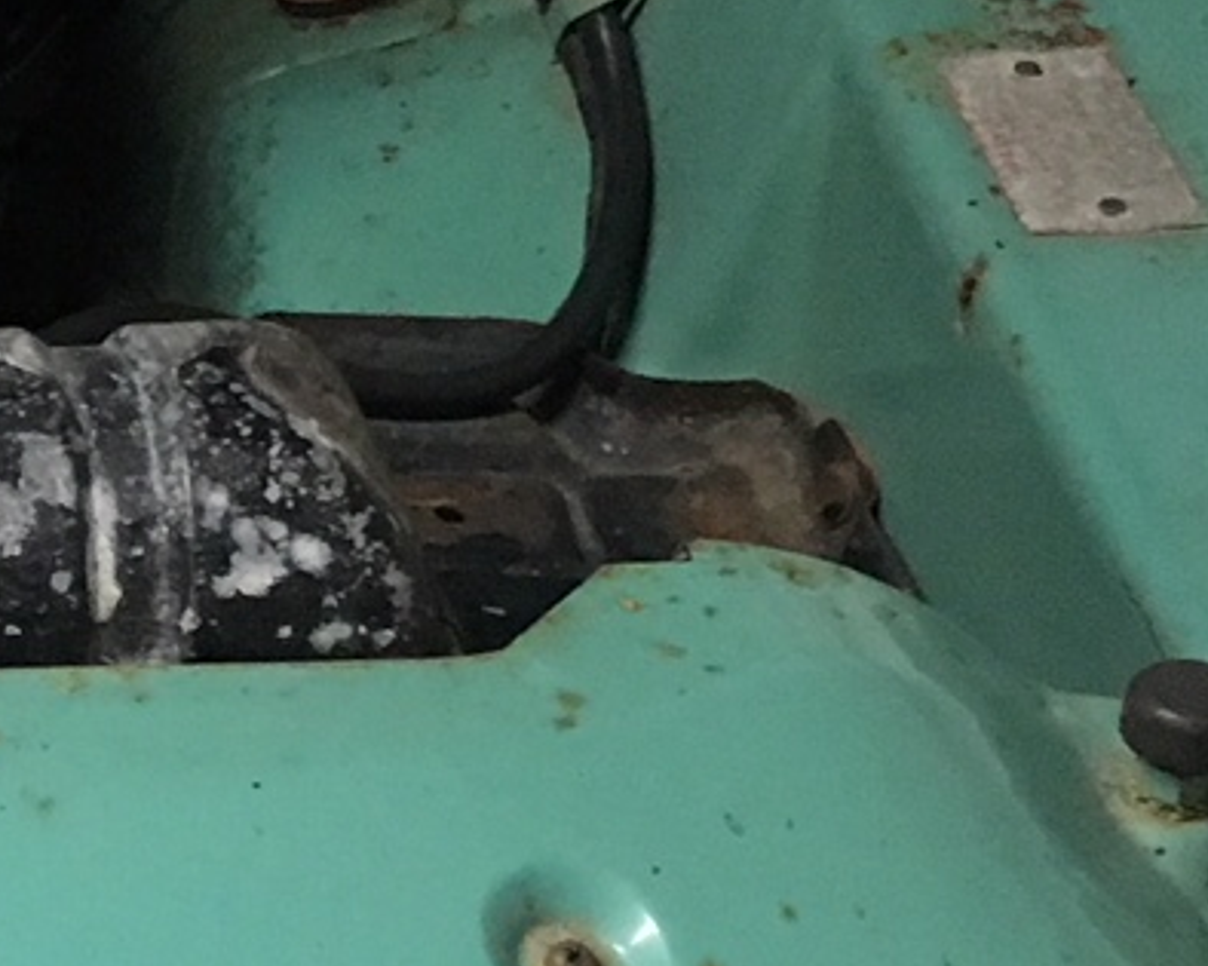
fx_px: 5183
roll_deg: -0.4
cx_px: -926
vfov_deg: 10.6
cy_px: 733
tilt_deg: -36.8
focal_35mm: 145
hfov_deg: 12.2
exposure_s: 1/33
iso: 200
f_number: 2.2
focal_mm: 4.15
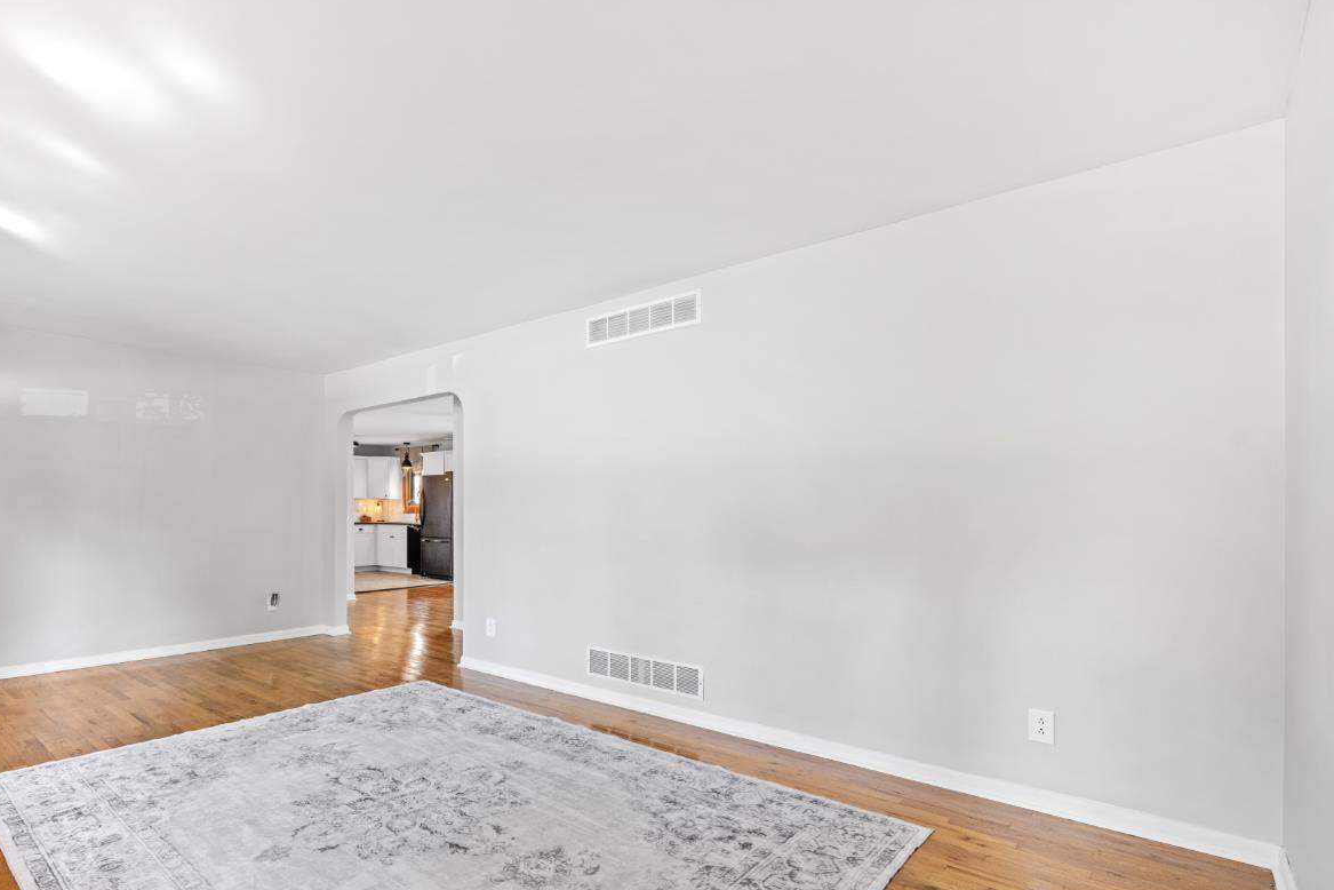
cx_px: 518
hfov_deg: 88.6
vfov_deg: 66.7
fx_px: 667
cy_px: 538
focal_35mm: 18
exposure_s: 1/4
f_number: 7.1
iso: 400
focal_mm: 14
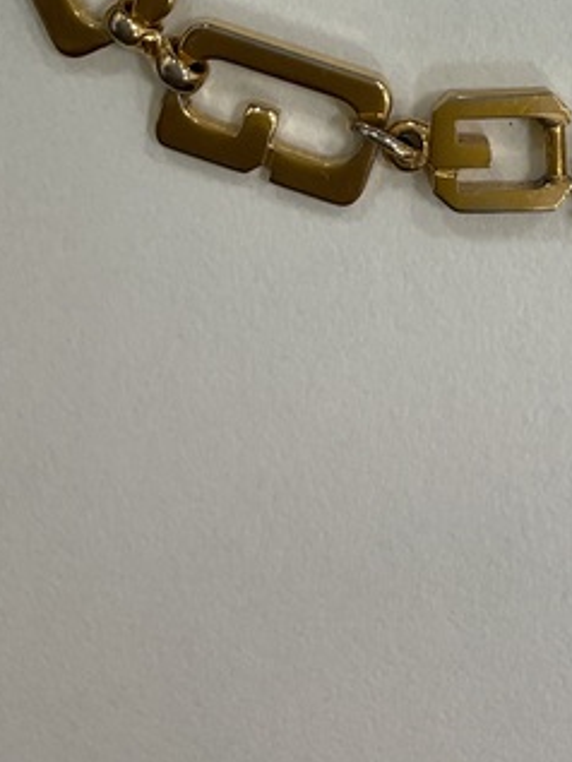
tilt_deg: -86.9
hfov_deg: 18.8
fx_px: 1717
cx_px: 447
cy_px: -249
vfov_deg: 22.2
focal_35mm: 78
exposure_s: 1/100
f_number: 1.8
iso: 20
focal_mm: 3
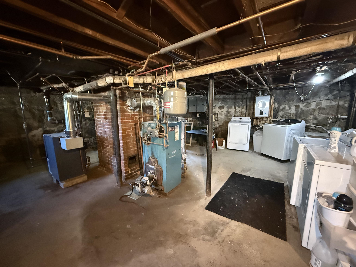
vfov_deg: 85.7
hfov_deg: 102.1
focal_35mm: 14
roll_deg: +1.0
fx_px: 144
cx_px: 178
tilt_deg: -7.2
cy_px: 134
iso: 1250
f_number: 2.2
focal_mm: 2.22
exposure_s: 1/30
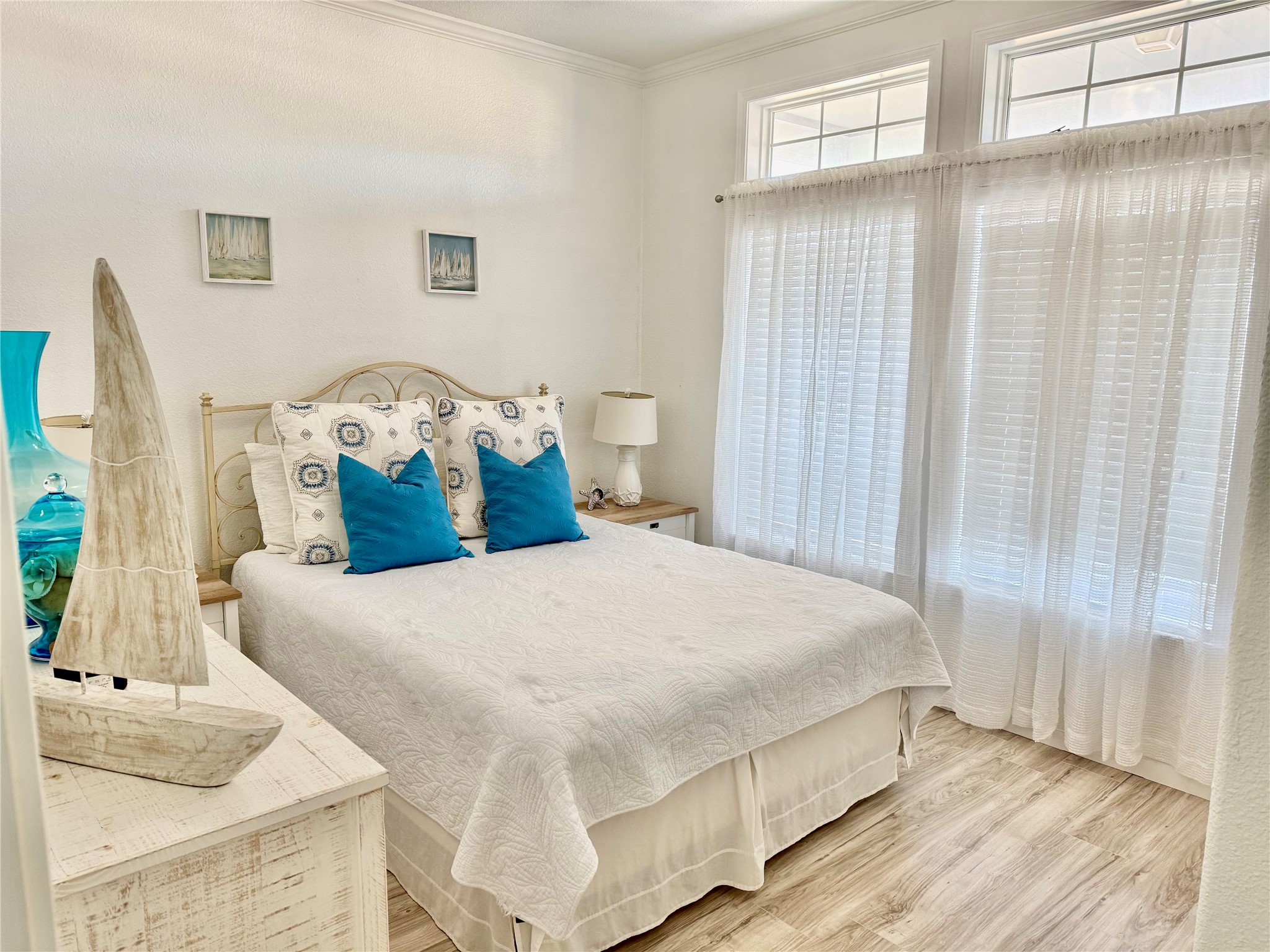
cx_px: 635
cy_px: 476
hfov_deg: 71.6
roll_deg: -0.7
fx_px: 881
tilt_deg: -9.3
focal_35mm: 24
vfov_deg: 56.8
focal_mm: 6.76
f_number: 1.78
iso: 160
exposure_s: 1/60
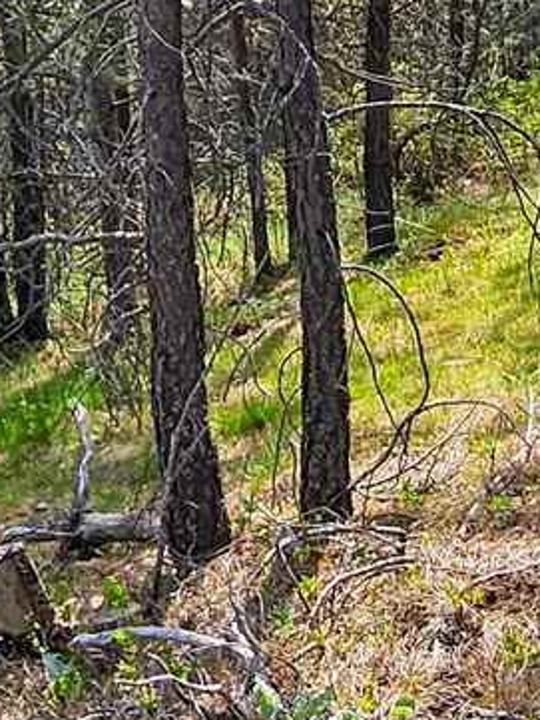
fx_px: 1725
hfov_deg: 17.8
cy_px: 174
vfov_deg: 23.3
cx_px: 261
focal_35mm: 83
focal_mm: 1.74
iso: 32
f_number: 2.2
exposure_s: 1/816
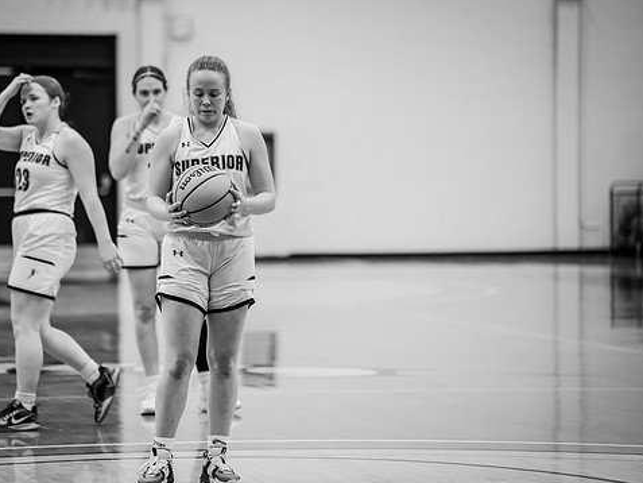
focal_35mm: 195
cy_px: 218
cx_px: 243
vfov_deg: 7.6
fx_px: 3623
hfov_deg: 10.1
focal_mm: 150
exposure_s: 1/640
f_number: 2.8
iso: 2000
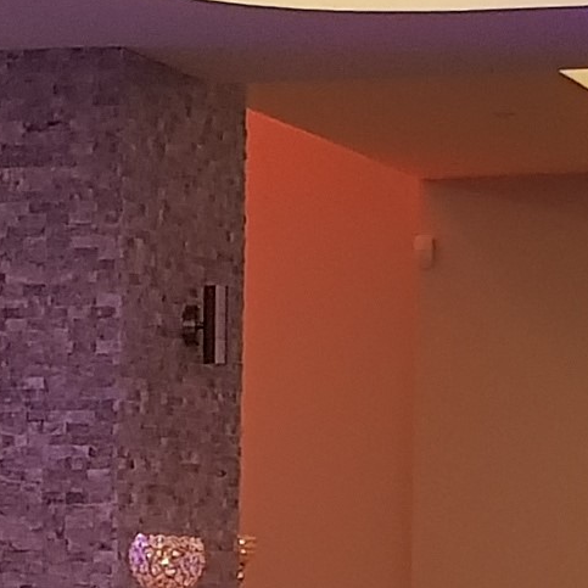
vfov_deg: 8.9
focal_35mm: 192
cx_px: -153
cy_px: 892
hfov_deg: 9.0
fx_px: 3690
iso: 200
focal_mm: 4.2
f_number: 1.7
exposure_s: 1/26
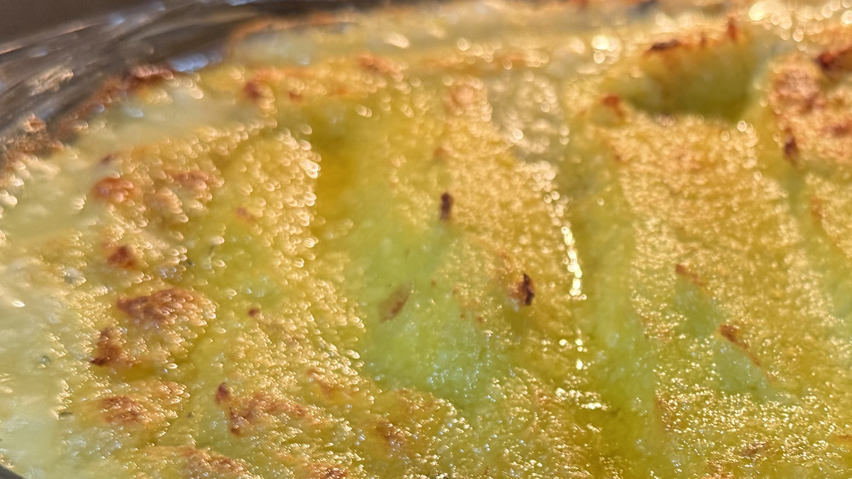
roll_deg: +0.9
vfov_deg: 19.9
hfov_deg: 33.4
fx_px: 1355
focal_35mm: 60
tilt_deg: -35.7
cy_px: 376
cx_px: 731
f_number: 1.78
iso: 250
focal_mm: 6.76
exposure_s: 1/50
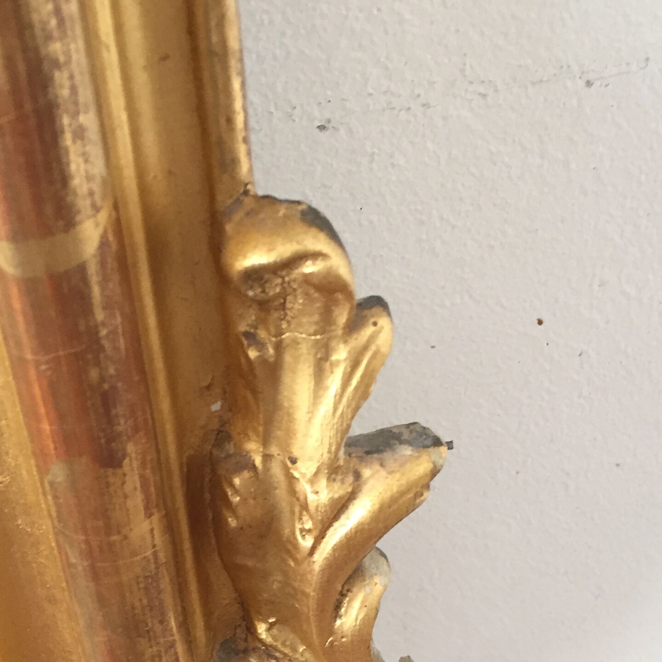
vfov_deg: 28.1
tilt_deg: -51.0
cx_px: 254
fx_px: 1255
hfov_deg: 29.5
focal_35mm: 58
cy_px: 636
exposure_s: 1/33
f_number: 2.2
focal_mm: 4.15
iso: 64
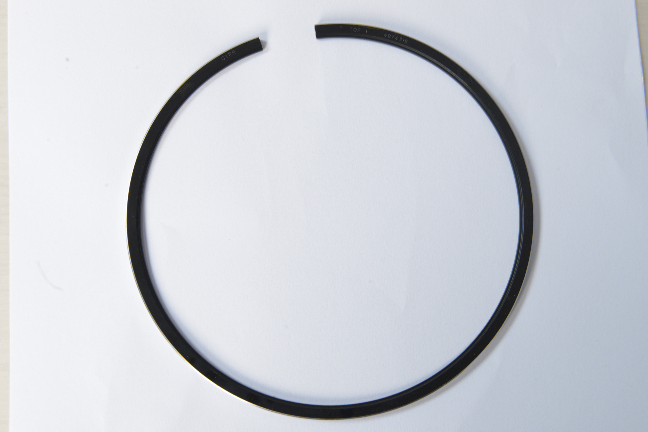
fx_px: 864
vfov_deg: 28.1
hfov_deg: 41.1
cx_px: 324
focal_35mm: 48
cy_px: 216
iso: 800
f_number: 13
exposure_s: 1/20
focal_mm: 48
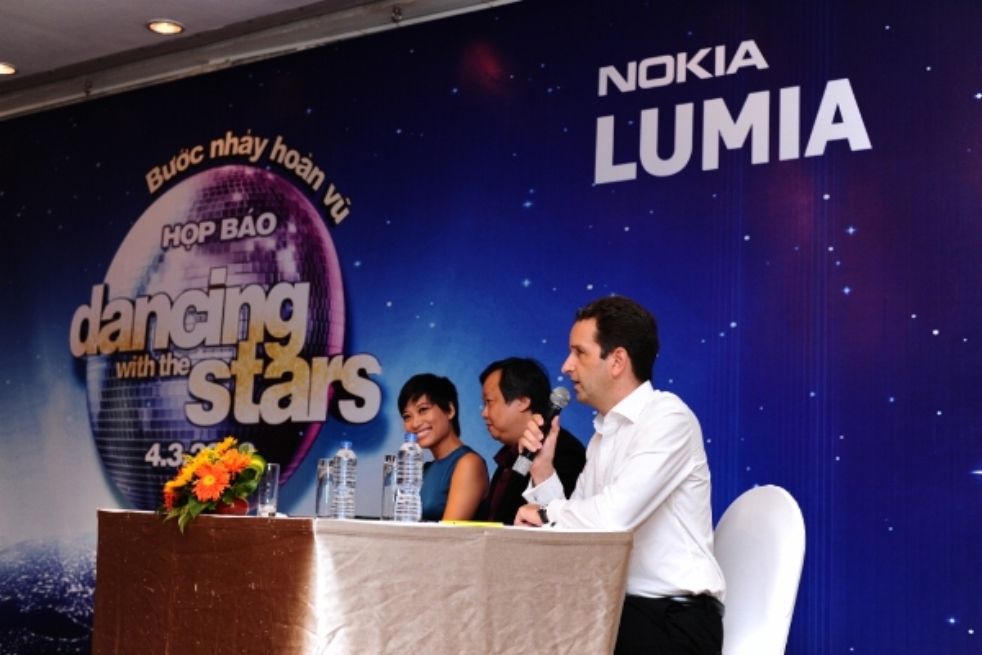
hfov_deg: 39.6
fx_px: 1364
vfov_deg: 27.0
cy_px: 328
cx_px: 491
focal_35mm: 50
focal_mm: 50
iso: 800
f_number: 3.5
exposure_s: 1/200
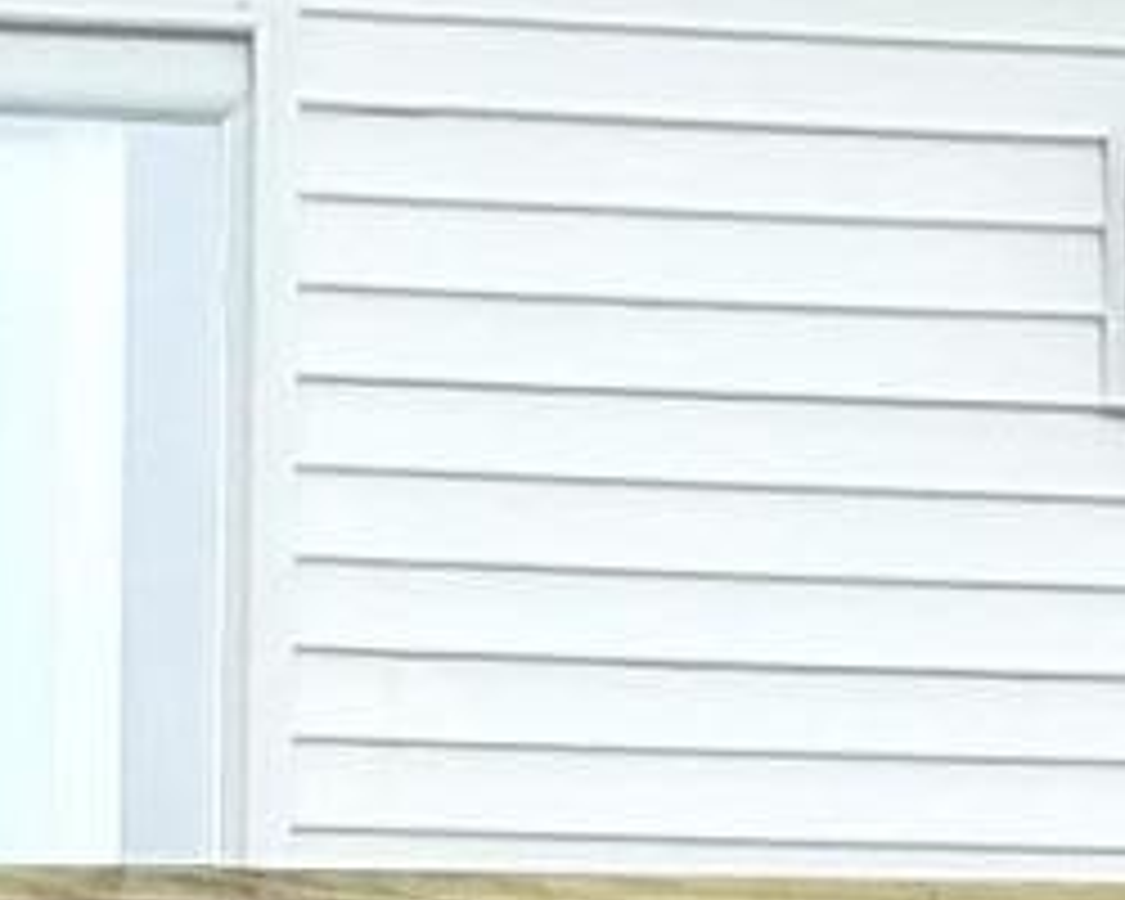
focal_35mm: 226
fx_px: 7525
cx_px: 158
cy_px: 3213
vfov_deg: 6.0
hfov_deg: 8.5
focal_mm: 2.47
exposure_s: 1/410
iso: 40
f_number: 1.9
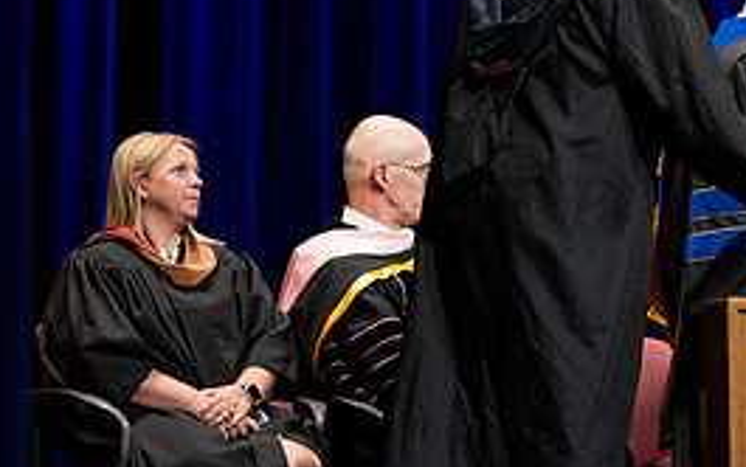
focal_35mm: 156
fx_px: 3174
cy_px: 274
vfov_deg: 8.4
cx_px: 743
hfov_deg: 13.2
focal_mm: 70
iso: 500
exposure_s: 1/250
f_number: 2.8
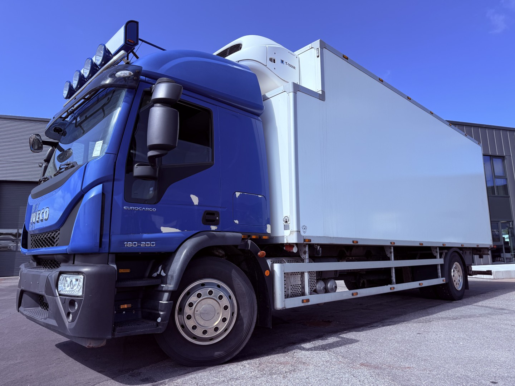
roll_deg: +0.8
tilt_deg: +9.7
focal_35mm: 24
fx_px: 357
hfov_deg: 71.6
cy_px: 193
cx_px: 258
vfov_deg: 56.8
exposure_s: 1/3145
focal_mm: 6.76
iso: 80
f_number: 1.78
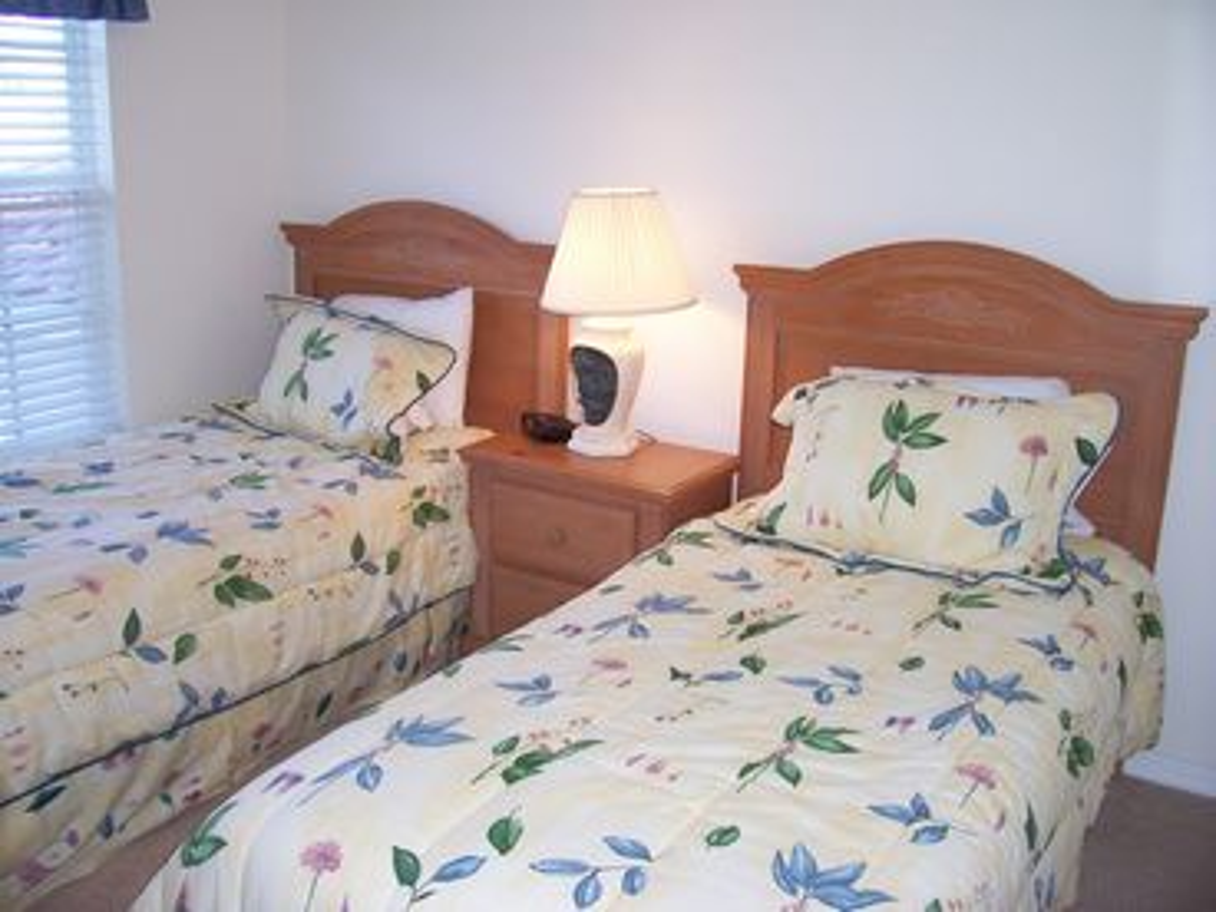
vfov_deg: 41.8
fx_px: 1194
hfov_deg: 54.0
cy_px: 456
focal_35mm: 34
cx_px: 608
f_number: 2.7
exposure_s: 1/60
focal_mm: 5.6
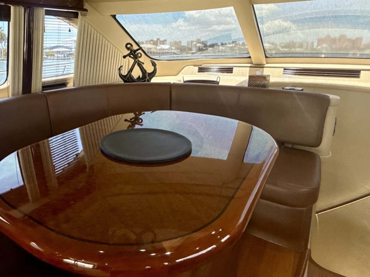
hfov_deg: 64.5
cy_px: 97
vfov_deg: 52.2
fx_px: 278
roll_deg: +1.7
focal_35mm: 26
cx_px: 106
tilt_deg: -11.6
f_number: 2.2
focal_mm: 2.22
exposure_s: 1/99
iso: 250
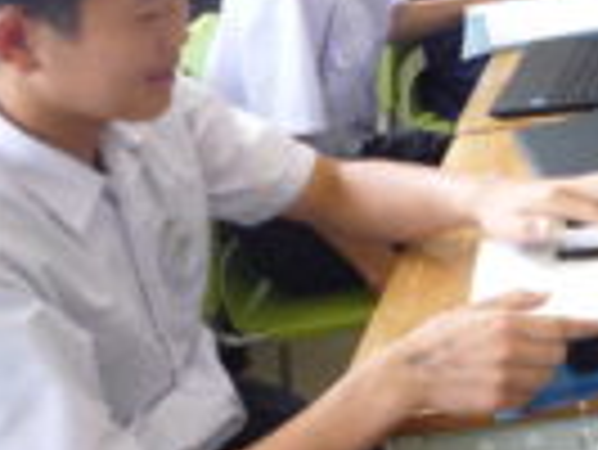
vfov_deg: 17.1
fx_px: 1401
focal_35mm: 81
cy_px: -144
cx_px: 764
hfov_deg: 21.8
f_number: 3.4
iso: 125
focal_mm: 5.3
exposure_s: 1/30
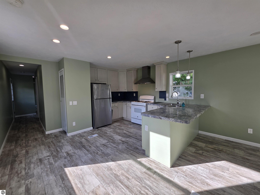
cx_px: 130
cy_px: 98
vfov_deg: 89.9
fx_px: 98
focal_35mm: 13
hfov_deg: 106.2
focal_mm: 2.2
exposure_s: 1/120
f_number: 1.9
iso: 20
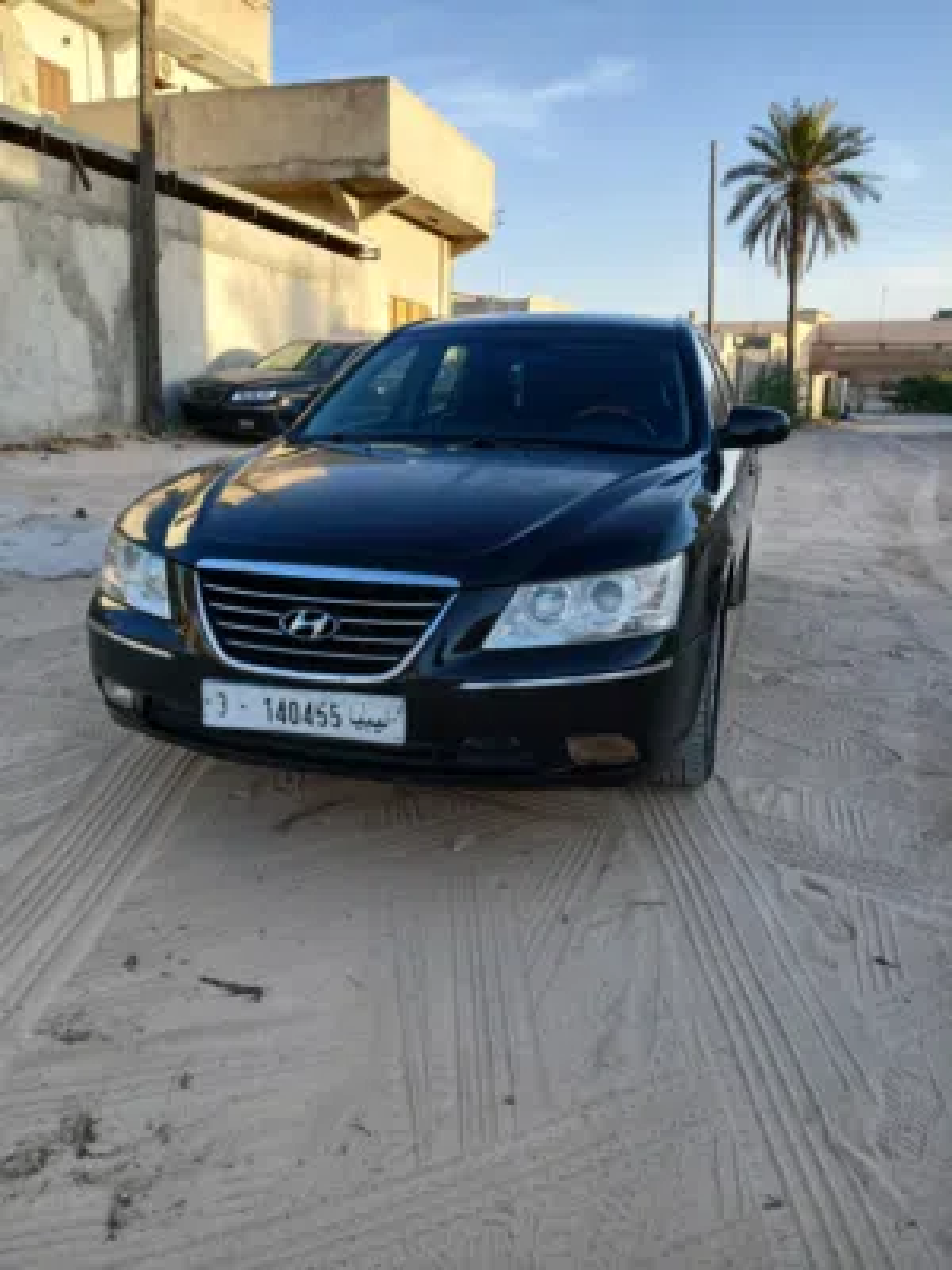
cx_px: 476
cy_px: 635
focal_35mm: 26
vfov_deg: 67.3
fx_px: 953
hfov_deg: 53.1
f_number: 1.8
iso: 20
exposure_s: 1/121
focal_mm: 3.98
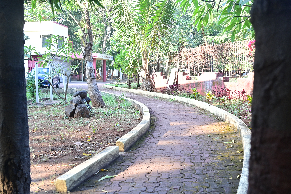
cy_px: 97
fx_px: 315
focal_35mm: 39
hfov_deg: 49.6
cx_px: 146
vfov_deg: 34.2
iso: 400
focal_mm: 39
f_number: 4
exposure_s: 1/160
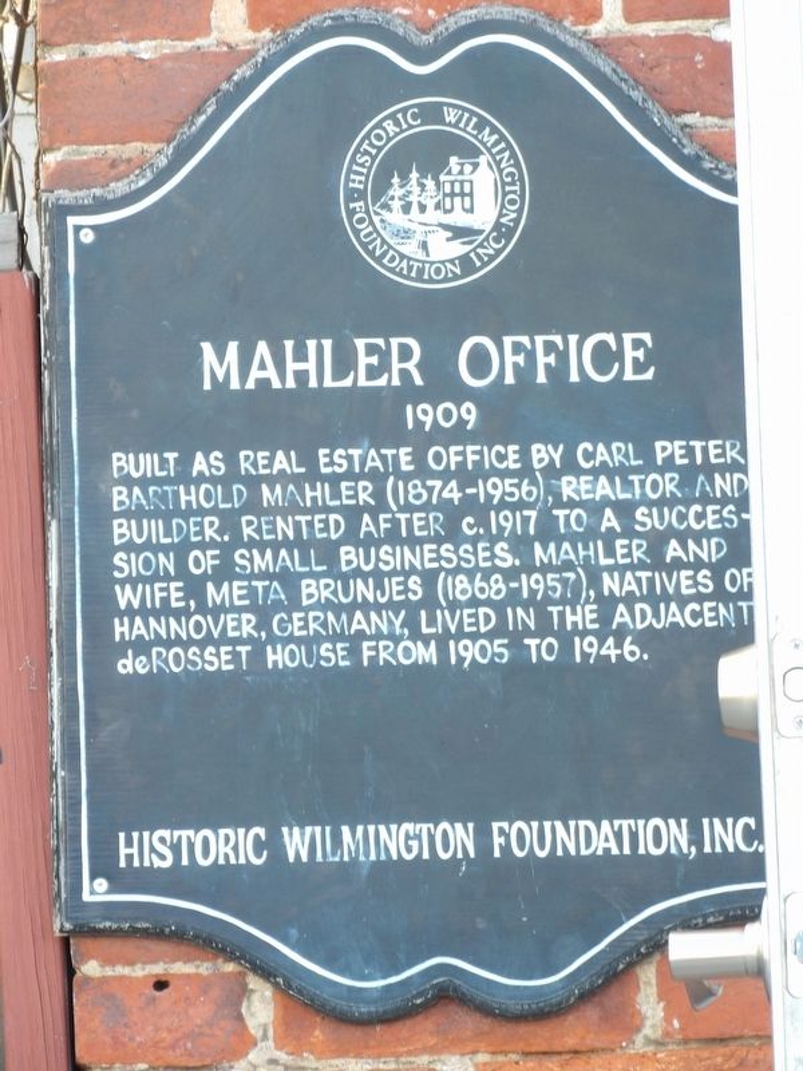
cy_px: 536
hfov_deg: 3.6
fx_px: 12650
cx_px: 402
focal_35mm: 409
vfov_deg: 4.8
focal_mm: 73.3
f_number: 4.2
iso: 217
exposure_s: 1/50
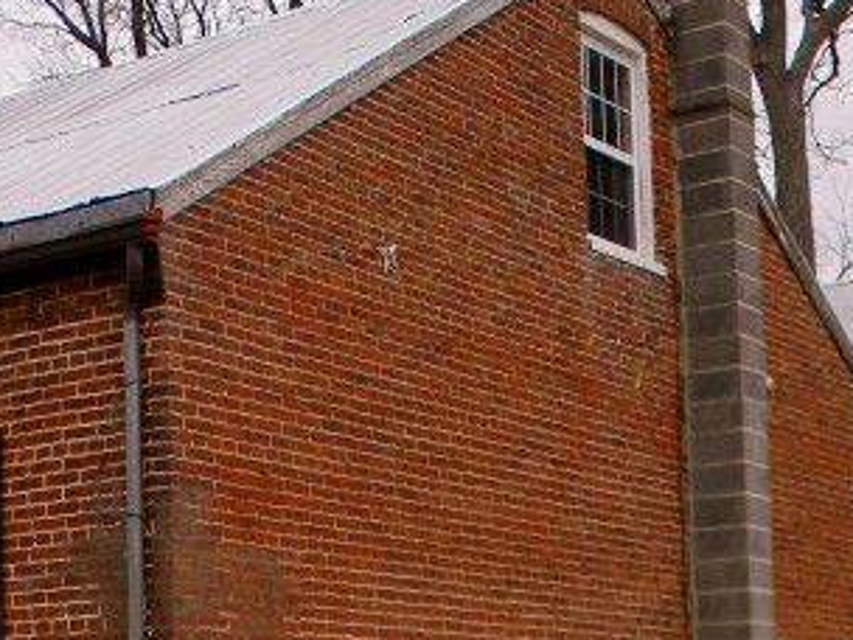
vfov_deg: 17.2
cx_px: 275
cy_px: 640
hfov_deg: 23.2
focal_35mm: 84
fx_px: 2070
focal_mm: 5
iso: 80
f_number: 3.5
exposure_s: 1/324
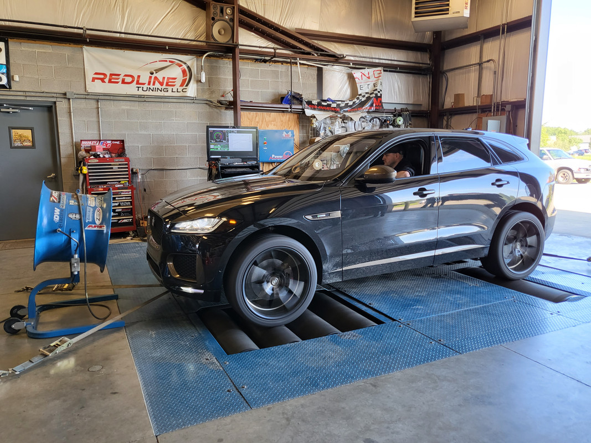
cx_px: 296
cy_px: 222
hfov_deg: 67.3
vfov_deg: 53.1
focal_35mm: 26
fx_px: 444
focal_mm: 4.25
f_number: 1.8
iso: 125
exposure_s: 1/119
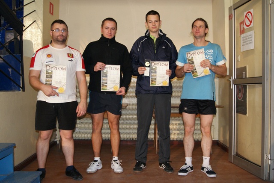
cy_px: 92
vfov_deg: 36.9
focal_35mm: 36
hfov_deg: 53.1
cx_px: 137
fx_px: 274
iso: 800
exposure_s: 1/160
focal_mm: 24
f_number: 5.6
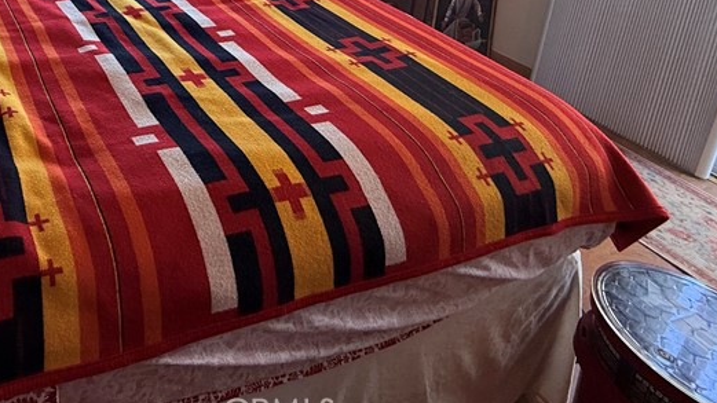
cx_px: 113
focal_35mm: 30
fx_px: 570
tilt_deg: -13.8
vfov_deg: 31.6
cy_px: -98
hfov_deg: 57.8
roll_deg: -3.3
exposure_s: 1/99
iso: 100
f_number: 2.2
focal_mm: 2.22
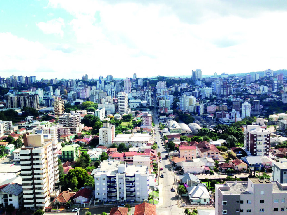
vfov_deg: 42.9
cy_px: 108
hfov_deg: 55.4
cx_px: 144
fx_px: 274
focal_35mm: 33
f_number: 2.4
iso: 50
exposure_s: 1/2008
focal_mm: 4.12
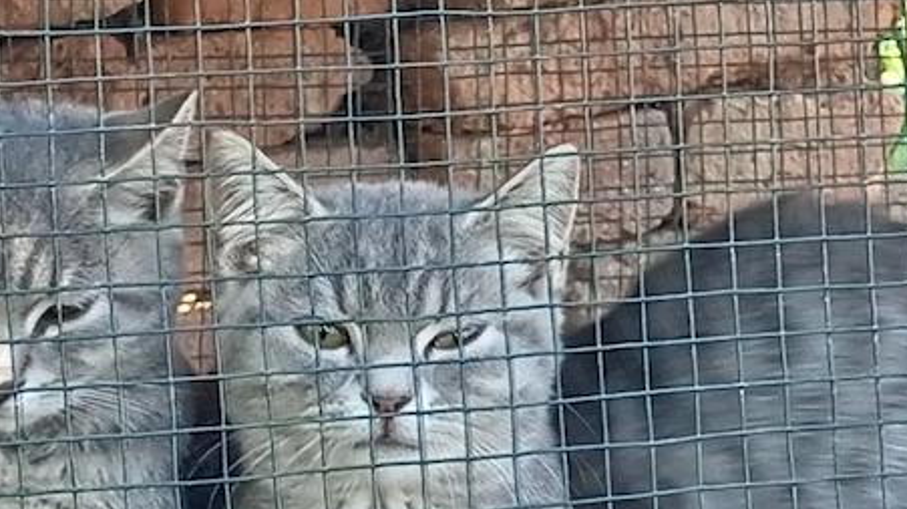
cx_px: 489
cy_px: 318
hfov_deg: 13.3
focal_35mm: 162
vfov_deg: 7.5
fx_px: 3894
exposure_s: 1/50
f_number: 1.8
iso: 133
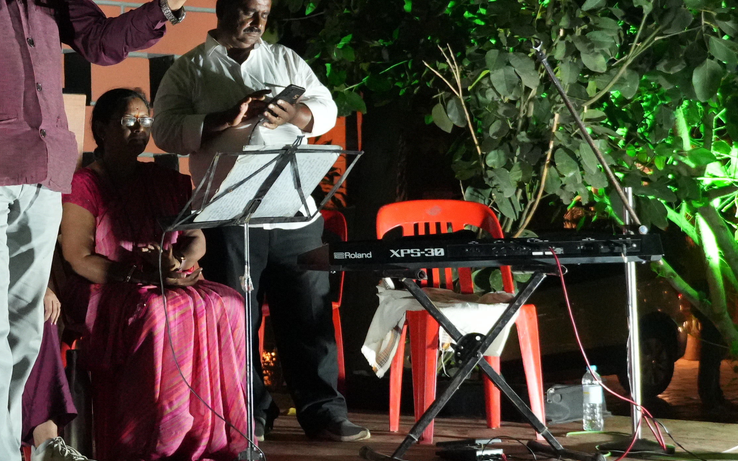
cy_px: 212
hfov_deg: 22.3
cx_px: 32
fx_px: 1810
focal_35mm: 90
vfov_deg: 14.5
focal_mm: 30
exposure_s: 1/90
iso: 6400
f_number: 4
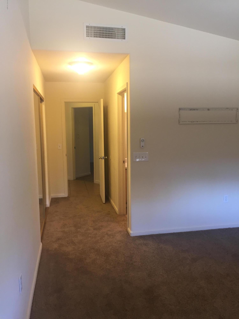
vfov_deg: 61.7
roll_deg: +0.7
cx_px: 120
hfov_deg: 48.2
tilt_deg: -5.7
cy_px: 160
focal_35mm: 29
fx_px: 267
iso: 80
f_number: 2.2
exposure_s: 1/30
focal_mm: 4.15
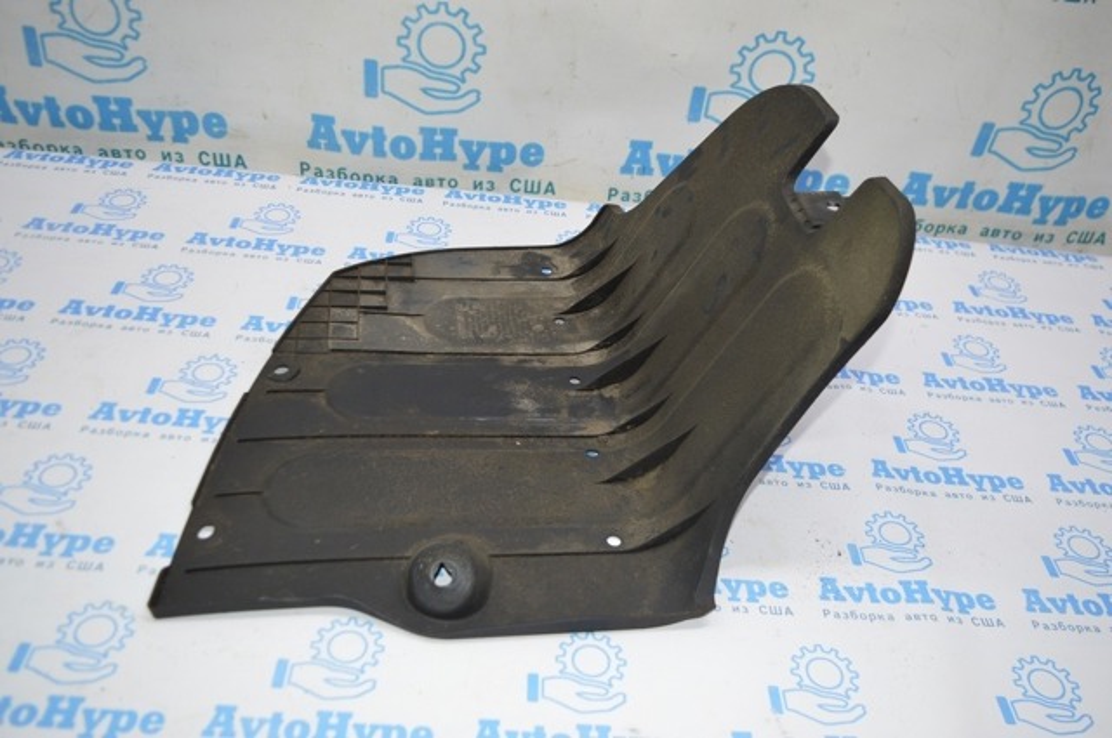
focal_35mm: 33
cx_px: 556
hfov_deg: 57.3
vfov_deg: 39.9
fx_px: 1018
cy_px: 369
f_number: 4
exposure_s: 1/100
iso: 400
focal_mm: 22
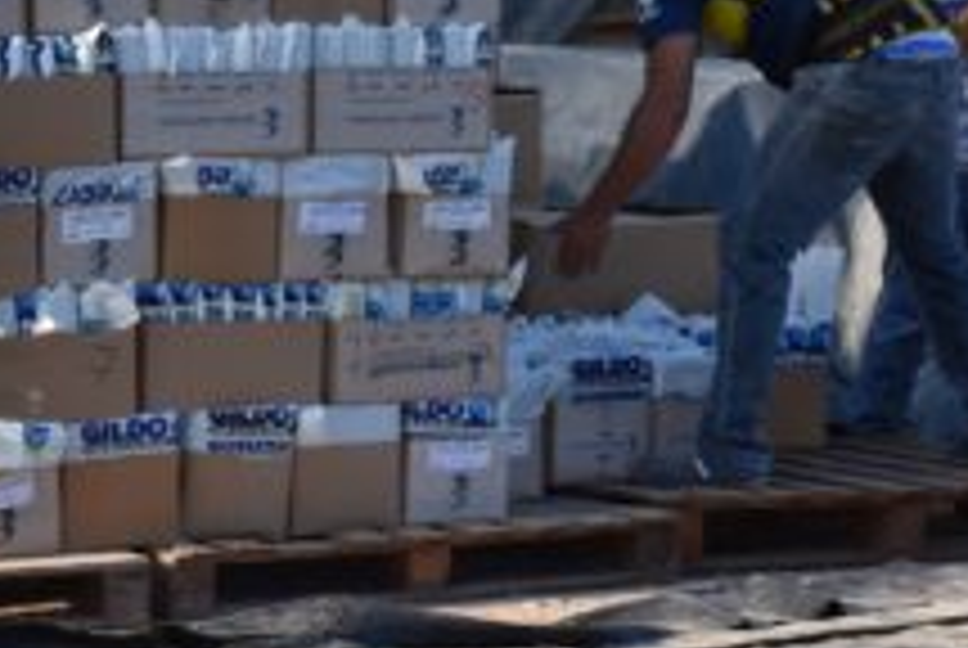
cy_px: -122
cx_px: 396
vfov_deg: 5.9
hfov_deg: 8.8
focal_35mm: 234
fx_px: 6301
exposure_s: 1/250
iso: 500
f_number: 14
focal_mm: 56
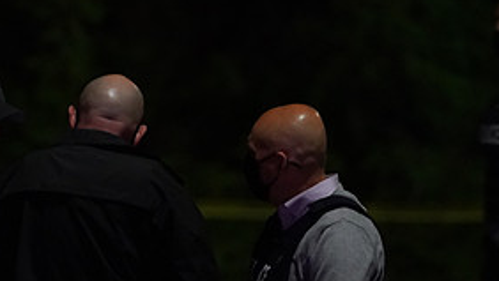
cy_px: 331
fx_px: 23976
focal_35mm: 1811
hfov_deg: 1.2
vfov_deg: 0.7
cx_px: 126
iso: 8000
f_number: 6.3
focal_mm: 840
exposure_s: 1/60
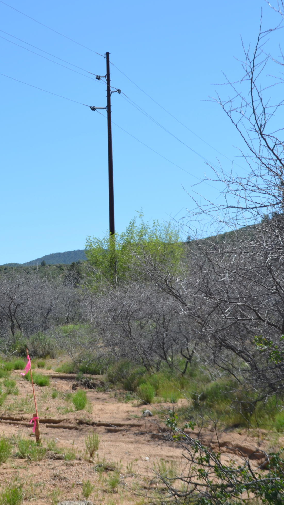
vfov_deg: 24.7
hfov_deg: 13.9
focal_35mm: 86
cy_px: 251
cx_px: 33
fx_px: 1151
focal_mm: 36
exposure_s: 1/250
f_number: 8
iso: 110
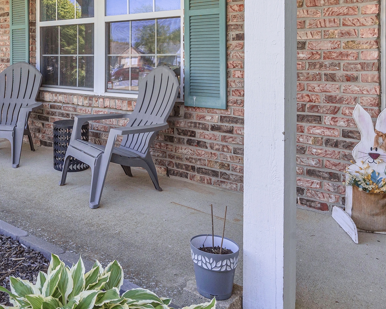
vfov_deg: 40.7
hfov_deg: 48.7
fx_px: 400
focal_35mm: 35
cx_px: 80
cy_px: 69
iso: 400
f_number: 9
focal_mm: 19
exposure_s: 1/250
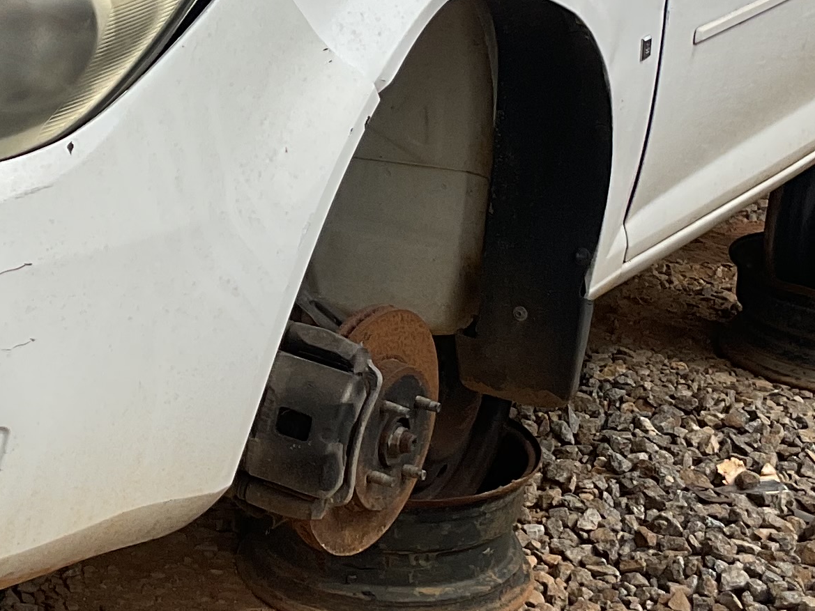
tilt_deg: -16.3
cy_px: 70
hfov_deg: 19.5
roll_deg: -6.4
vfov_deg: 14.7
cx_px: 219
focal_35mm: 100
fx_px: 2355
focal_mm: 3
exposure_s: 1/1848
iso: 16
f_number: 1.8
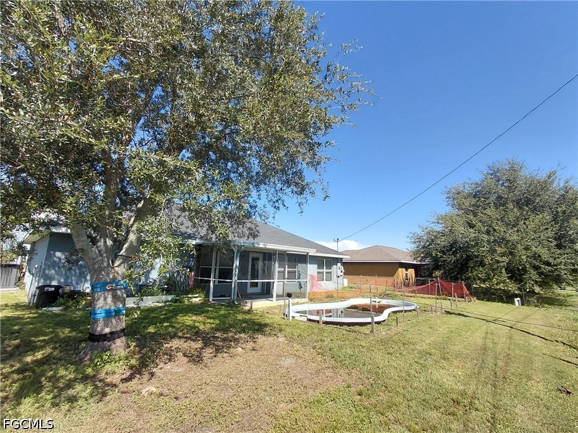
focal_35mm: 16
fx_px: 267
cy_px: 216
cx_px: 289
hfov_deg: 94.5
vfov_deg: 78.1
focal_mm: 1.64
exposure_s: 1/740
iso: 40
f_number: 2.2
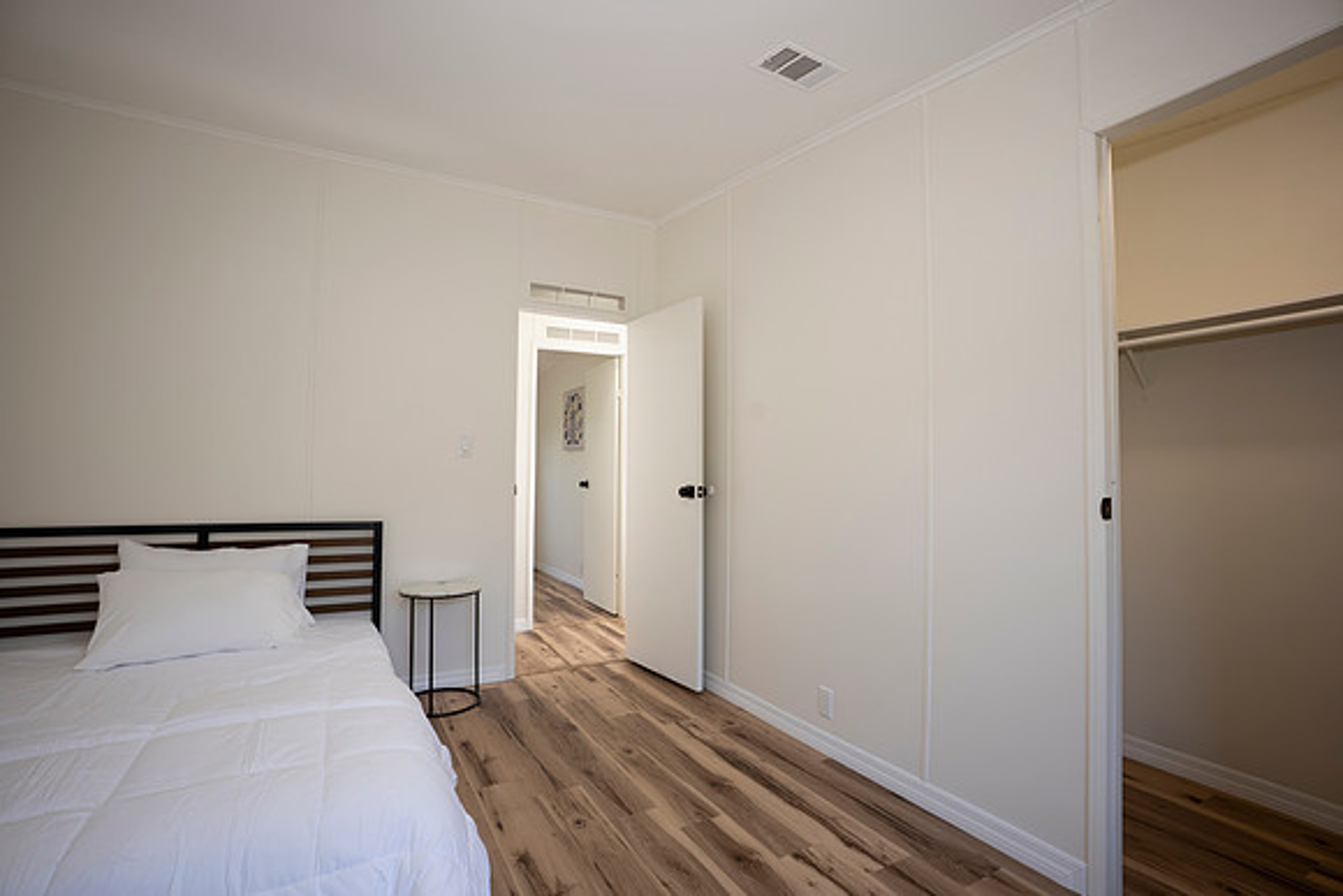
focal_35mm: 16
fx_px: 597
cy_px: 448
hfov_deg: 96.7
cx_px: 672
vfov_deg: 73.8
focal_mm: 16
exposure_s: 1/30
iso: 200
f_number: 5.6
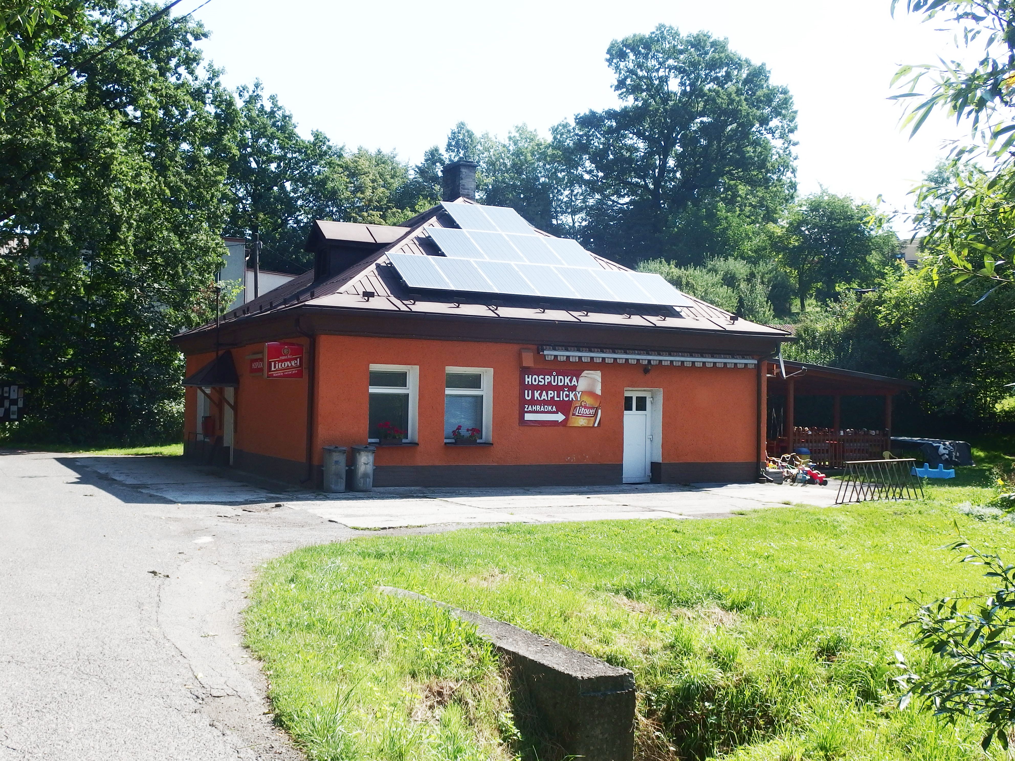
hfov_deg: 44.8
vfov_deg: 34.3
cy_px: 380
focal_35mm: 42
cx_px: 508
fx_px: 1232
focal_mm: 7.5
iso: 100
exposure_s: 1/640
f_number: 4
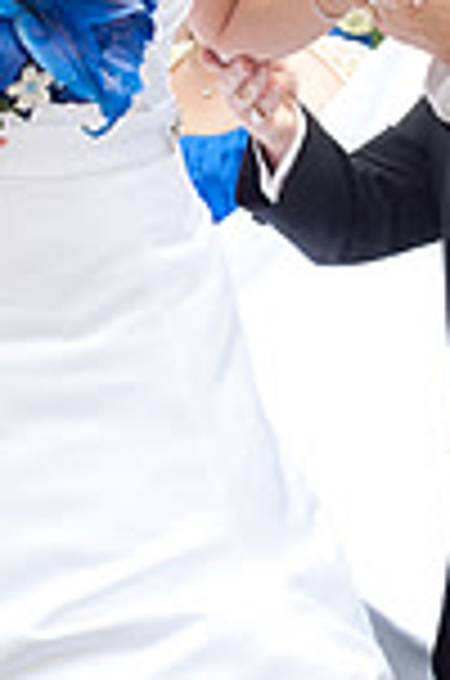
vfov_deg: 13.8
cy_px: 243
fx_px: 2806
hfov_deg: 9.2
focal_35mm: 149
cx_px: 160
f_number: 9
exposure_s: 1/125
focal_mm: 50
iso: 500
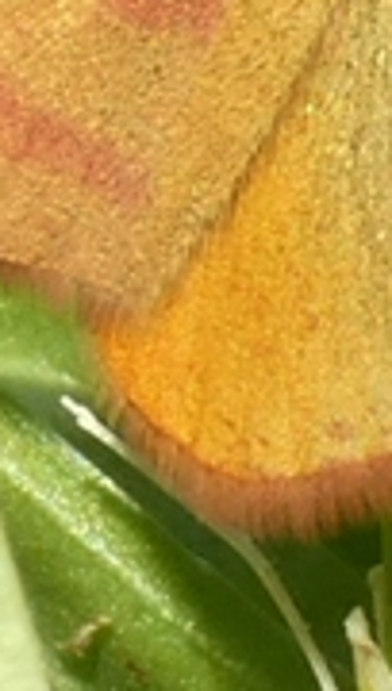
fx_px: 9372
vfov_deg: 4.2
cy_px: 23
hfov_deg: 2.4
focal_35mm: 510
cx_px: 588
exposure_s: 1/160
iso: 80
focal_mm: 23.7
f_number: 5.2
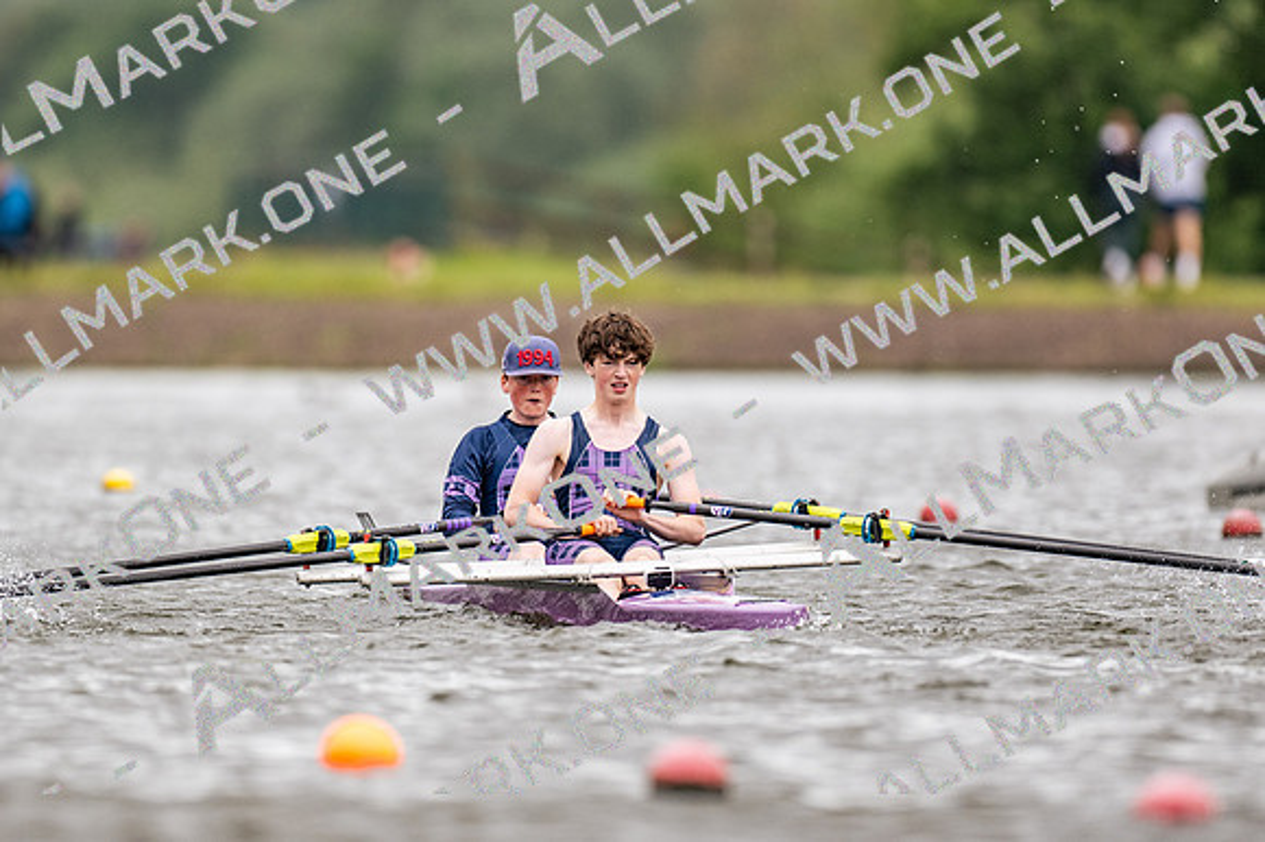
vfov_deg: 1.5
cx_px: 632
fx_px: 31606
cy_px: 421
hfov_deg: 2.3
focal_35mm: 900
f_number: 4
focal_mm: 600
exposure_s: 1/2500
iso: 400
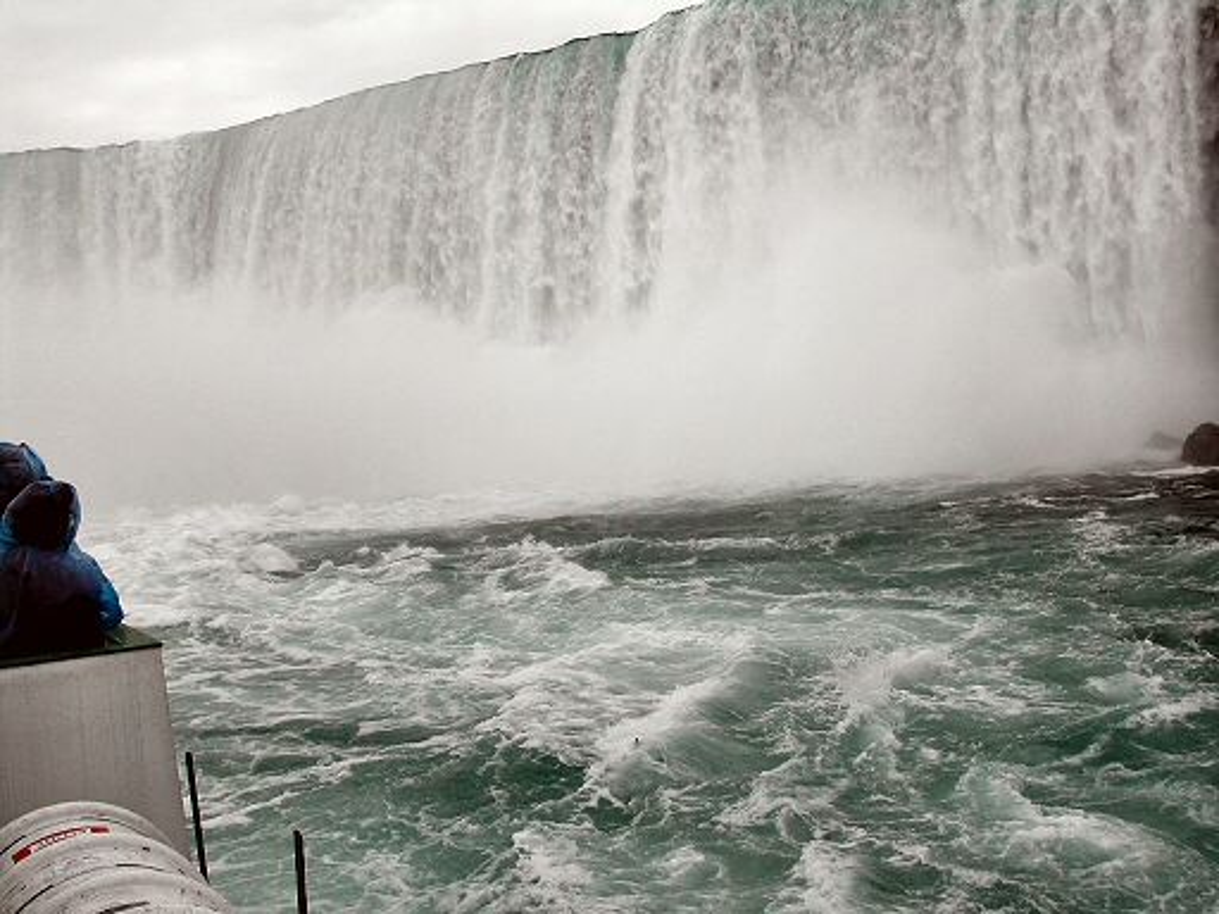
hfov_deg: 49.0
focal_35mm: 38
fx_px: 1338
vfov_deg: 37.7
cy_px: 457
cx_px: 610
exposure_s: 1/229
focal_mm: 8
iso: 100
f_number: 7.6
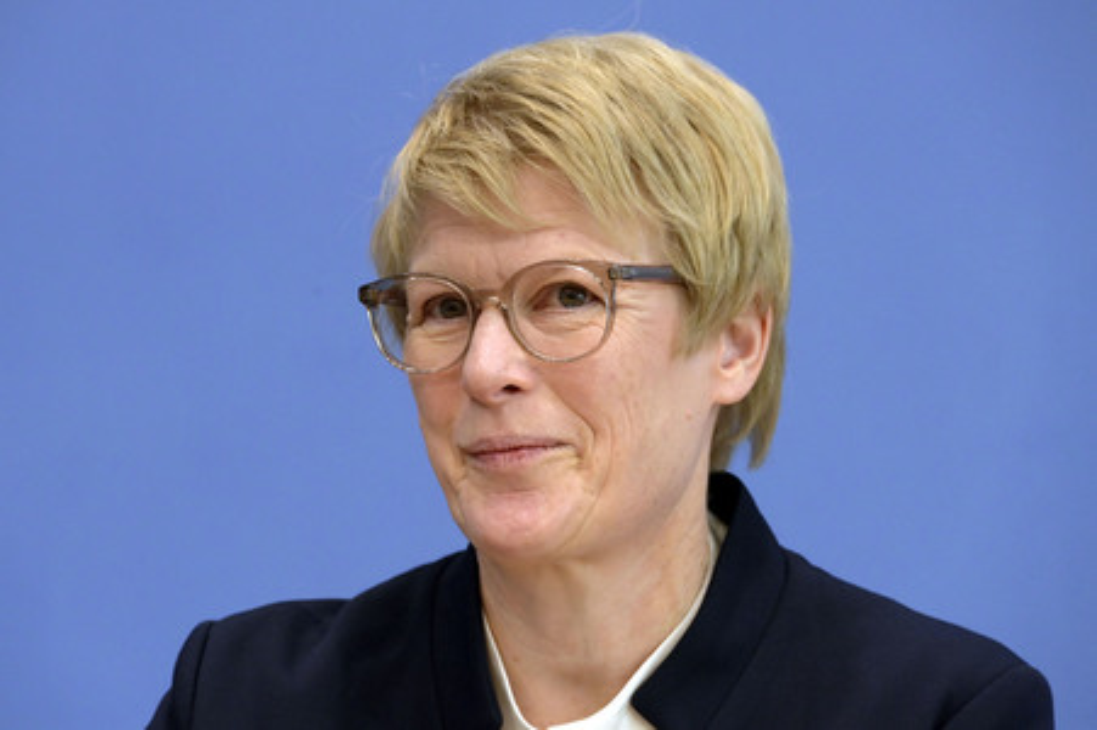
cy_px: 365
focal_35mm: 200
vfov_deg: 6.9
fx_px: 6090
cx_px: 548
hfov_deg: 10.3
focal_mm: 200
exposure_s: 1/640
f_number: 6.3
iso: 3200
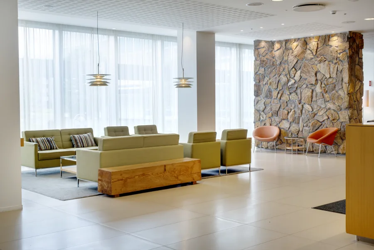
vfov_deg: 30.5
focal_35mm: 44
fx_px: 457
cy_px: 125
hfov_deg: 44.5
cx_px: 187
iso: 5000
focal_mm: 29.2
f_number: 5.6
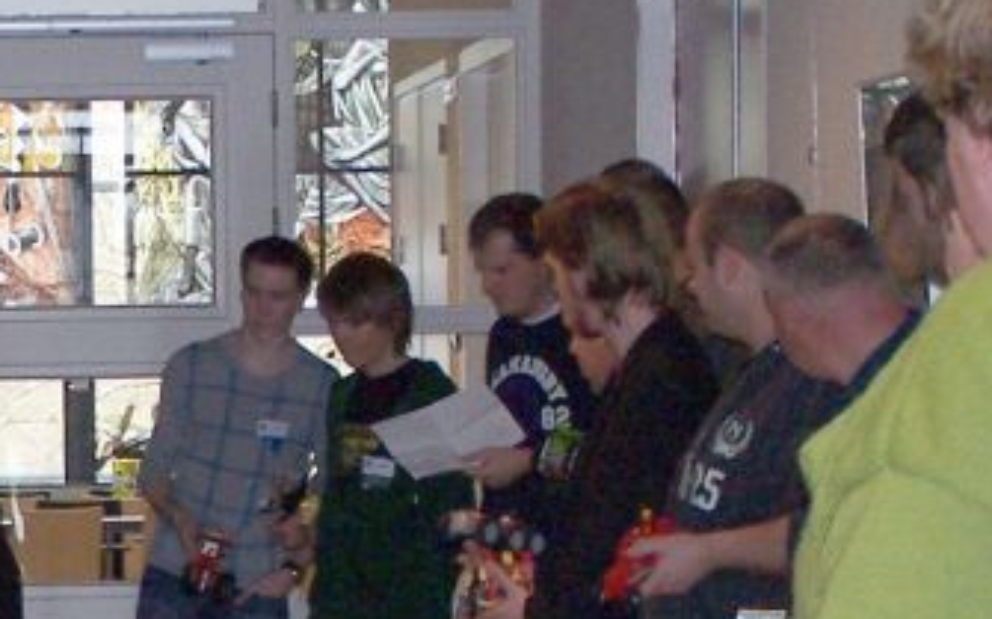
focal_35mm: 243
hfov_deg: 8.6
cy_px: 930
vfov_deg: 5.3
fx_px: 6566
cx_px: -83
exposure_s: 1/90
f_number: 3.2
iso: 140
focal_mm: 12.4
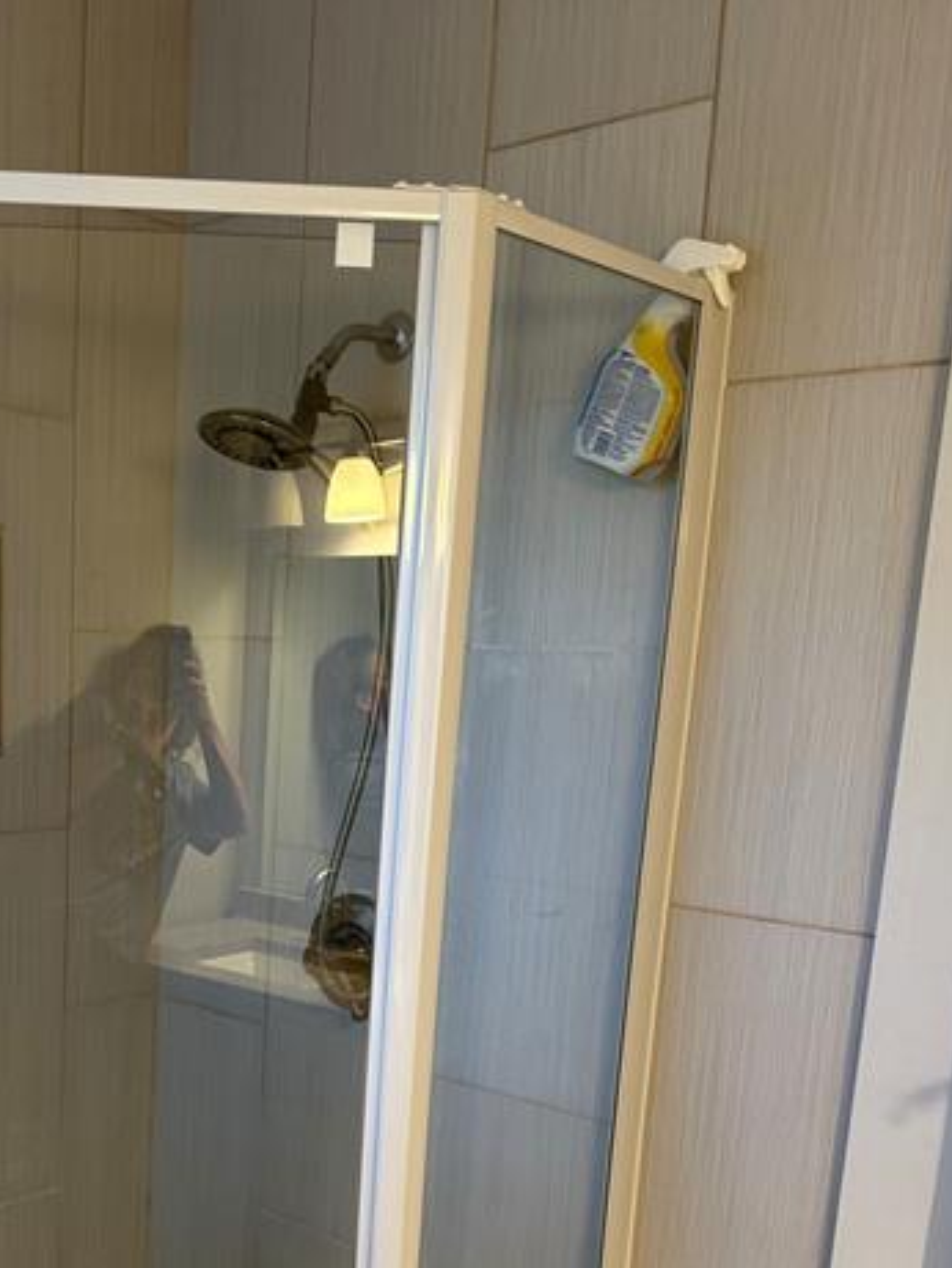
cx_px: 217
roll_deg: -3.2
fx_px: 1466
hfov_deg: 35.0
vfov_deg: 45.1
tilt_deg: -11.7
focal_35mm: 40
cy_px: 963
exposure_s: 1/60
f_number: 1.78
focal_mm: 6.86
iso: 160
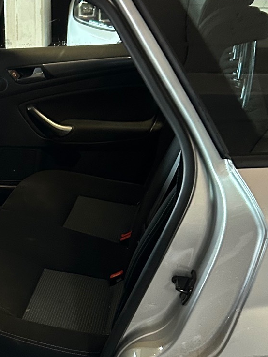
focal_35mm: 71
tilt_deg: -26.2
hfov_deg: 20.1
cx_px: 5
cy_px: 281
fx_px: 732
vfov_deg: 26.9
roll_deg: +2.7
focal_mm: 5.7
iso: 500
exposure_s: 1/33
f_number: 1.5
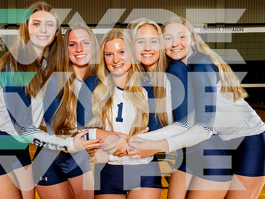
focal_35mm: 38
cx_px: 113
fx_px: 291
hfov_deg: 48.8
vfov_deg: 37.7
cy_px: 99
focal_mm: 32
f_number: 8
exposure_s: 1/250
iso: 1600
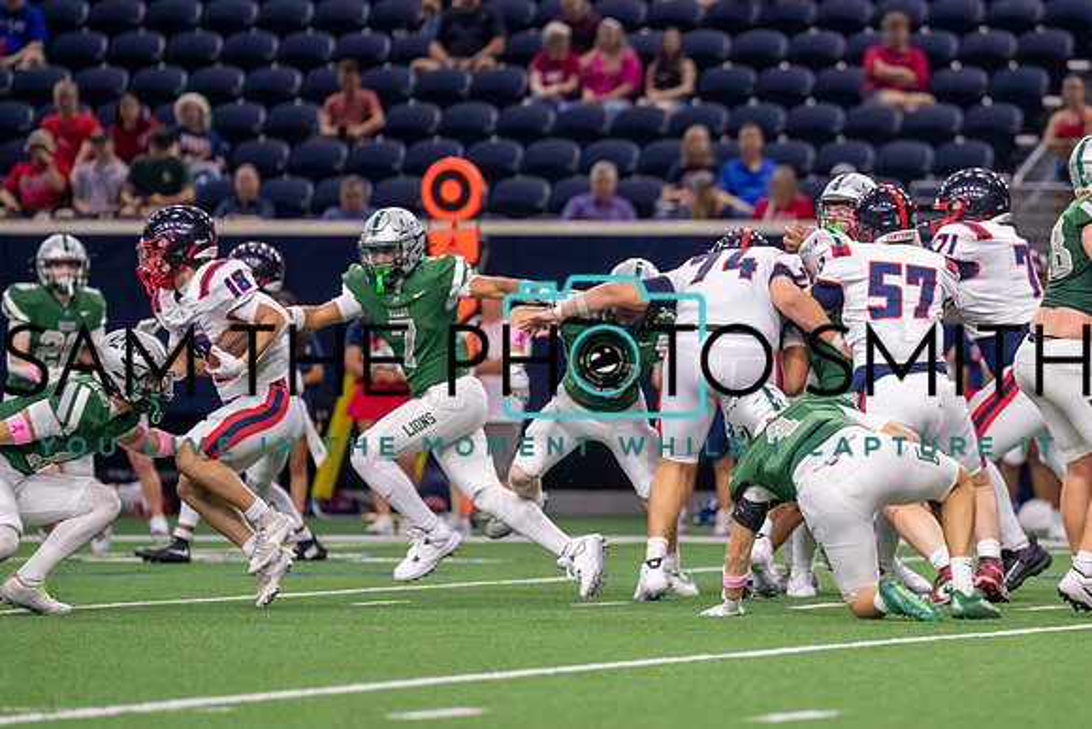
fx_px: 9110
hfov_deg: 6.9
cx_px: 780
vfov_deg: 4.6
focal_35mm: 300
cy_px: 357
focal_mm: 200
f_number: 2.8
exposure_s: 1/1000
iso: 2500
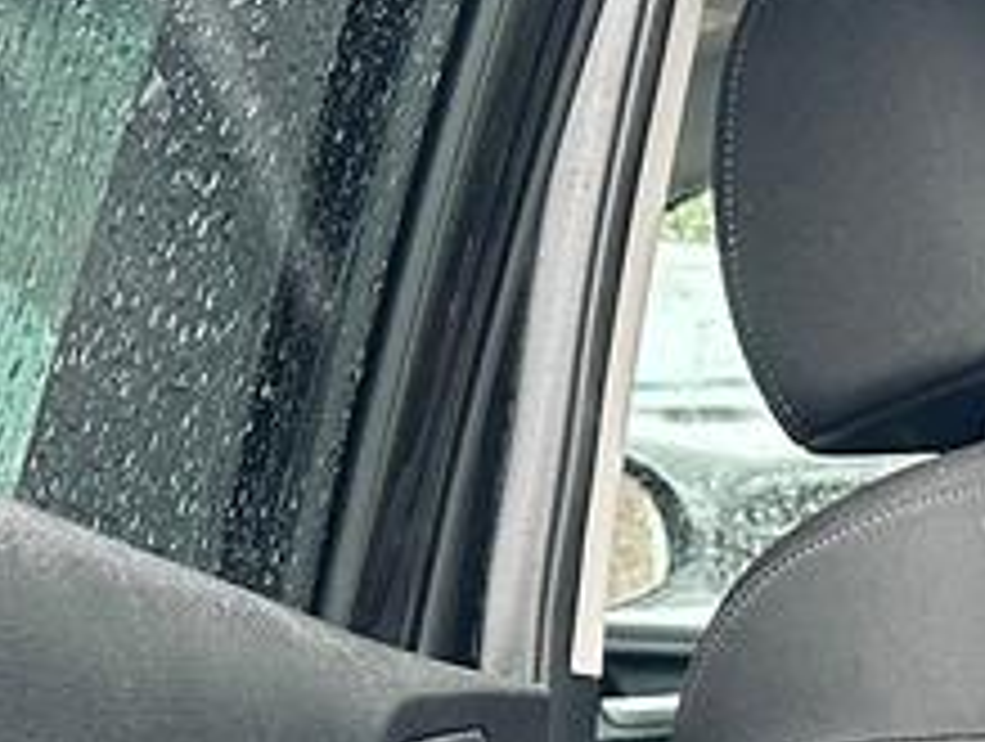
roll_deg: +1.2
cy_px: 1192
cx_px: 1466
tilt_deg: -10.7
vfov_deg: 10.2
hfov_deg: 13.3
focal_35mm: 140
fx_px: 3990
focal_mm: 6.86
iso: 200
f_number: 1.78
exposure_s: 1/121
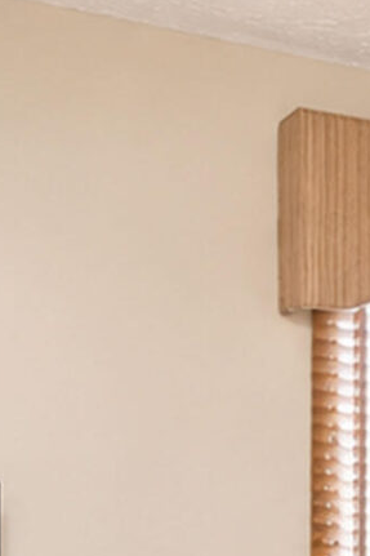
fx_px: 1466
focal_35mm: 95
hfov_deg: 12.8
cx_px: 705
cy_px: 561
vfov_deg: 20.7
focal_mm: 16
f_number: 4
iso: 64
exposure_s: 1/6
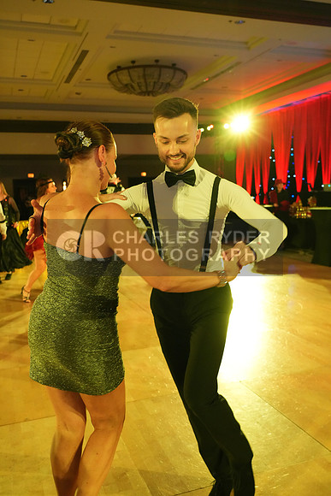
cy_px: 248
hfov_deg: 41.1
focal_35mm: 32
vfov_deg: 58.7
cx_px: 166
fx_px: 441
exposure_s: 1/250
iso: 5000
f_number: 5
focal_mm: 32
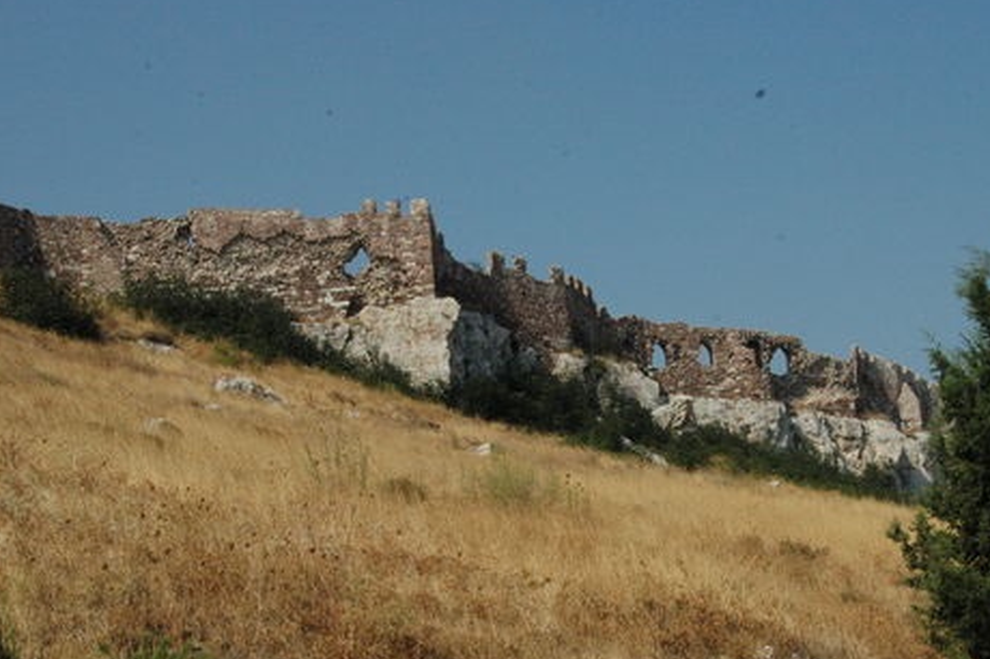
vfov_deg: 21.3
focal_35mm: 64
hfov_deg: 31.6
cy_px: 421
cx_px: 521
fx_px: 1750
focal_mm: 31
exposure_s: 1/800
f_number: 14
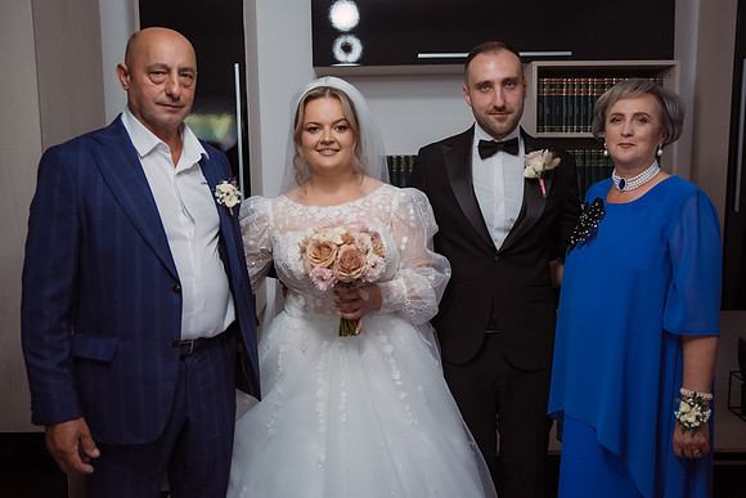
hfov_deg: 57.3
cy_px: 240
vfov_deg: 40.1
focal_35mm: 33
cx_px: 370
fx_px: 682
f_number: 2.8
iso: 1600
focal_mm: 31
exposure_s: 1/200
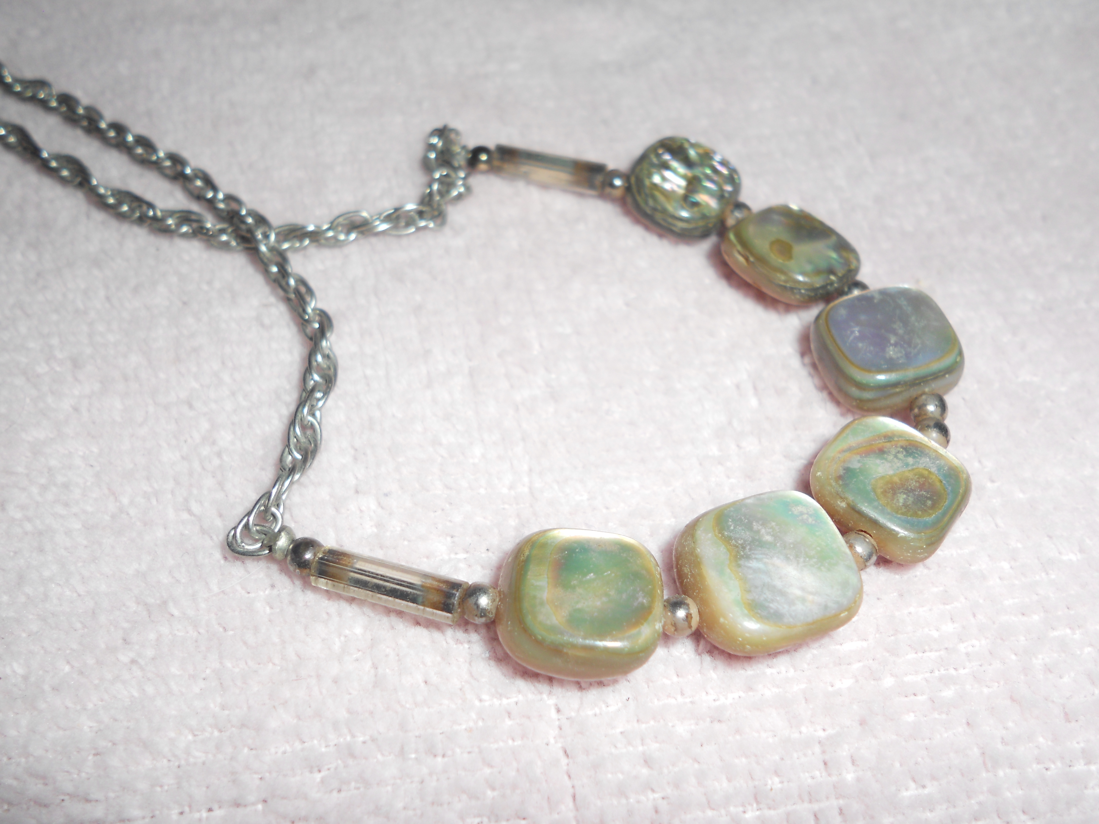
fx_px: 1016
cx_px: 550
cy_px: 412
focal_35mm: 32
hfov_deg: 56.8
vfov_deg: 44.2
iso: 80
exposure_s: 1/25
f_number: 8.8
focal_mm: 5.8
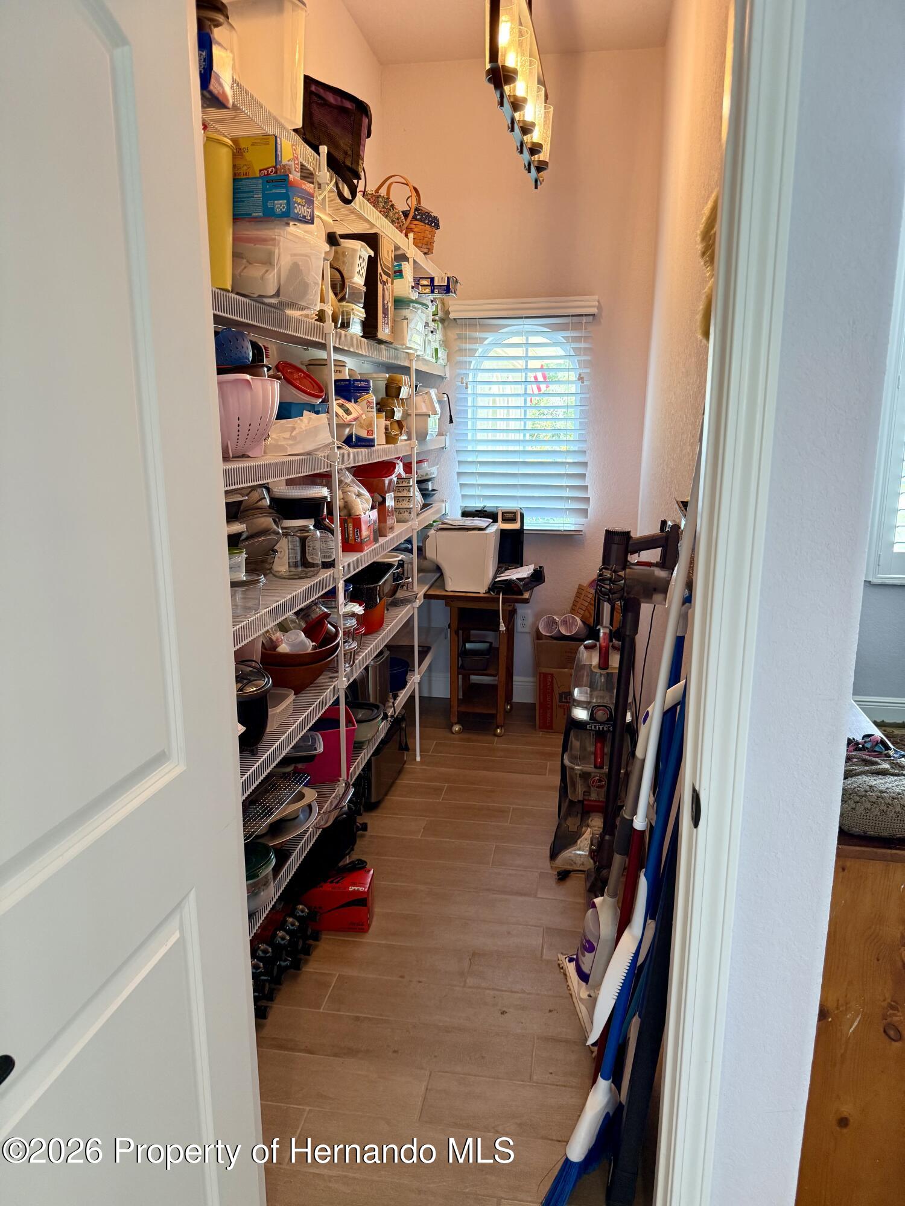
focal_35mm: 24
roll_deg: -0.2
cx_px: 452
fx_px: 837
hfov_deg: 56.8
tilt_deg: -12.5
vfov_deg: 71.6
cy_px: 603
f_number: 1.78
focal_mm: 6.76
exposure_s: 1/60
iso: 250
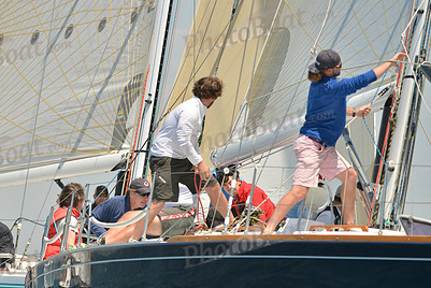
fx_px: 4505
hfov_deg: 5.5
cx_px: 128
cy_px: 199
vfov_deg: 3.7
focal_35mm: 376
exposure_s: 1/1250
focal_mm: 260
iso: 280
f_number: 5.6
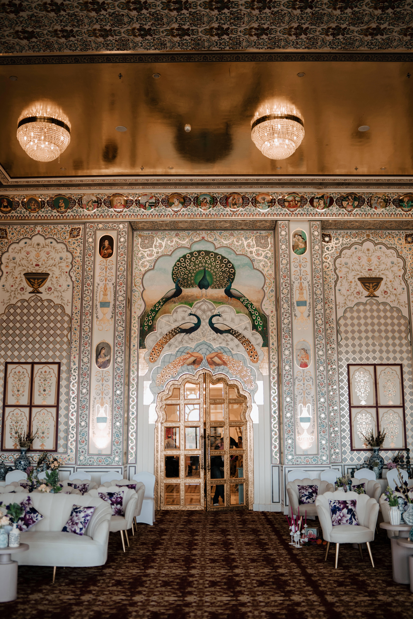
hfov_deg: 37.9
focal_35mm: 35
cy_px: 310
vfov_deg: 54.4
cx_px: 206
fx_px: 602
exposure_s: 1/80
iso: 50
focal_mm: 35
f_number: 1.4
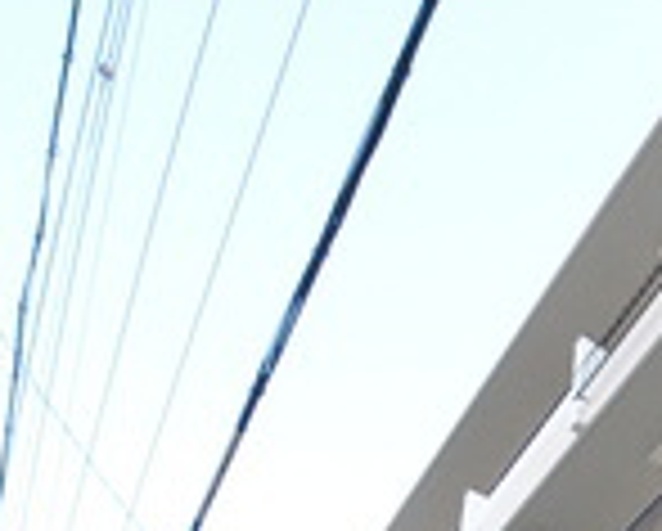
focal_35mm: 49
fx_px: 961
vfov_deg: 22.9
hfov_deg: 32.1
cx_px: 779
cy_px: 864
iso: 800
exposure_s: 1/200
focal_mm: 8
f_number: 7.1
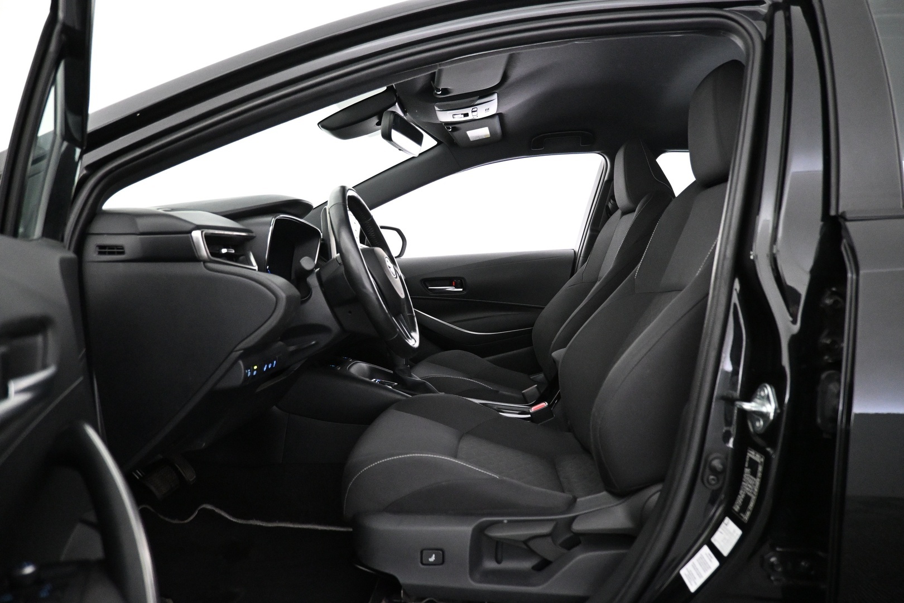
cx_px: 452
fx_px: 603
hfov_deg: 73.7
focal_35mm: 24
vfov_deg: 53.1
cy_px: 302
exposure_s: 1/60
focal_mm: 16
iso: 4000
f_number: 3.5
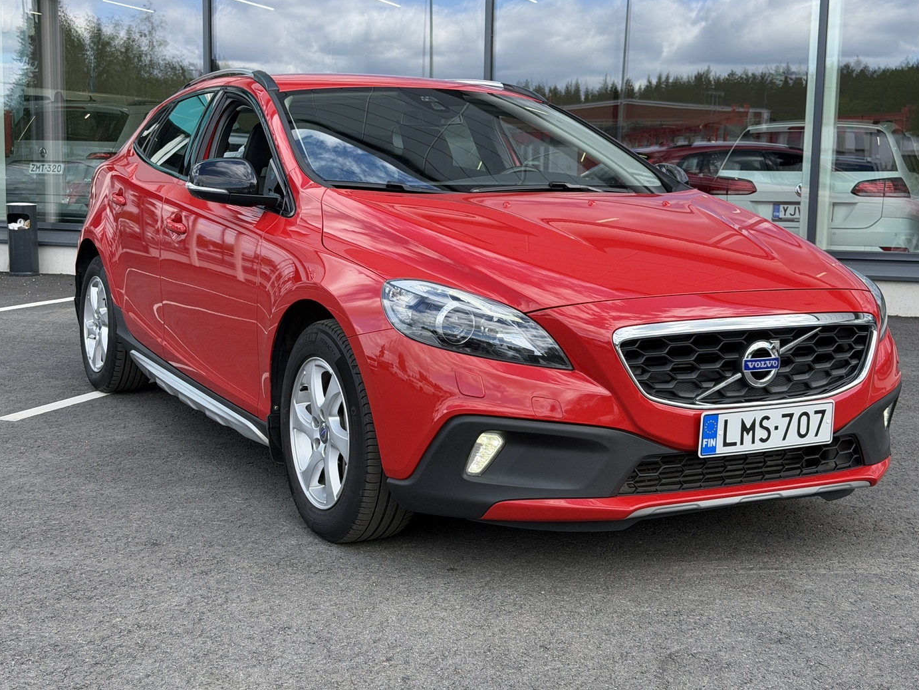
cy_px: 331
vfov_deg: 29.1
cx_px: 465
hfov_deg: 38.2
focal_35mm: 50
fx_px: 1328
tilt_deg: -5.8
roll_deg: -1.5
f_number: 1.78
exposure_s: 1/1242
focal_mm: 6.76
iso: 80
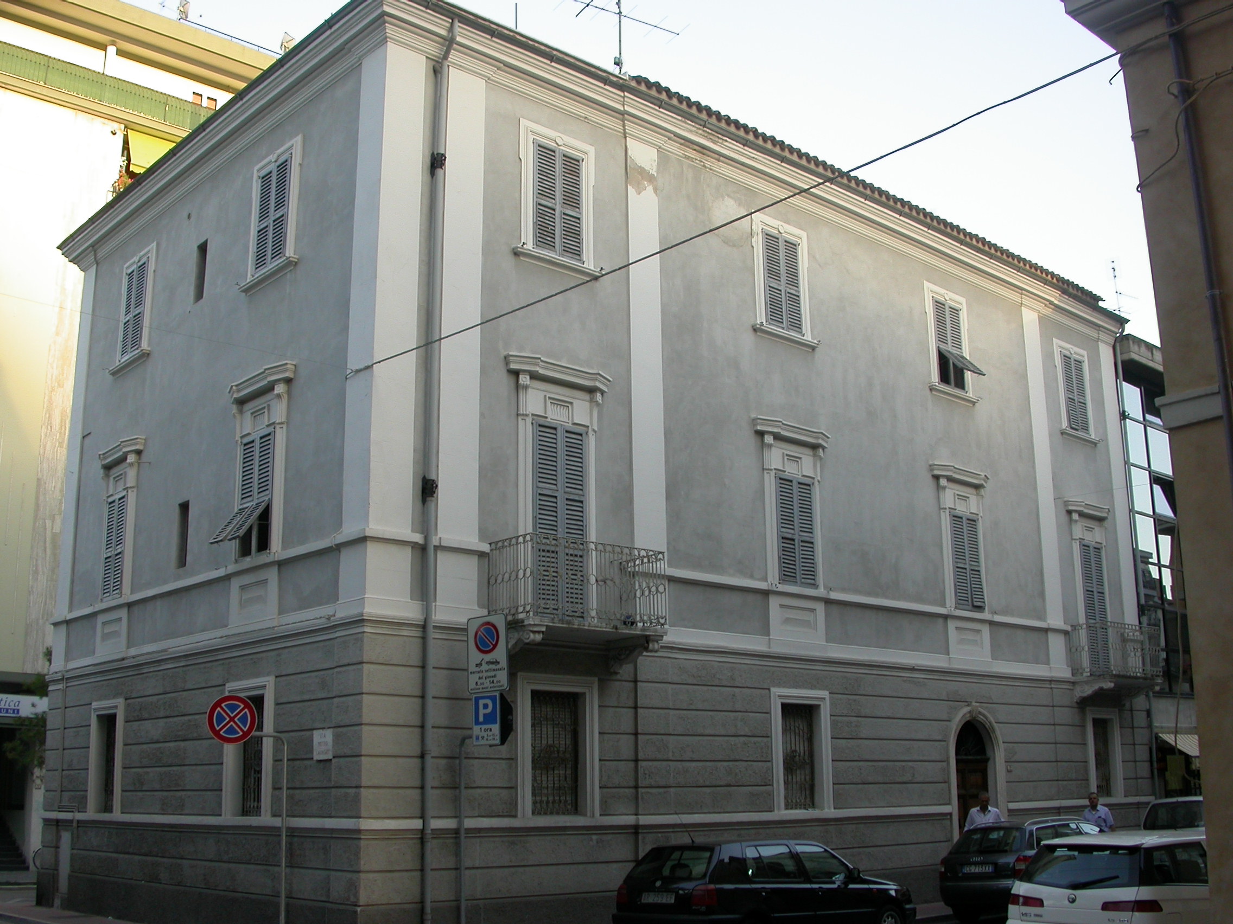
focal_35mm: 38
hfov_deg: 49.0
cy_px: 462
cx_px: 616
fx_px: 1354
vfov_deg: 37.7
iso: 100
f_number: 4.2
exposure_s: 1/113
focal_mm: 7.85
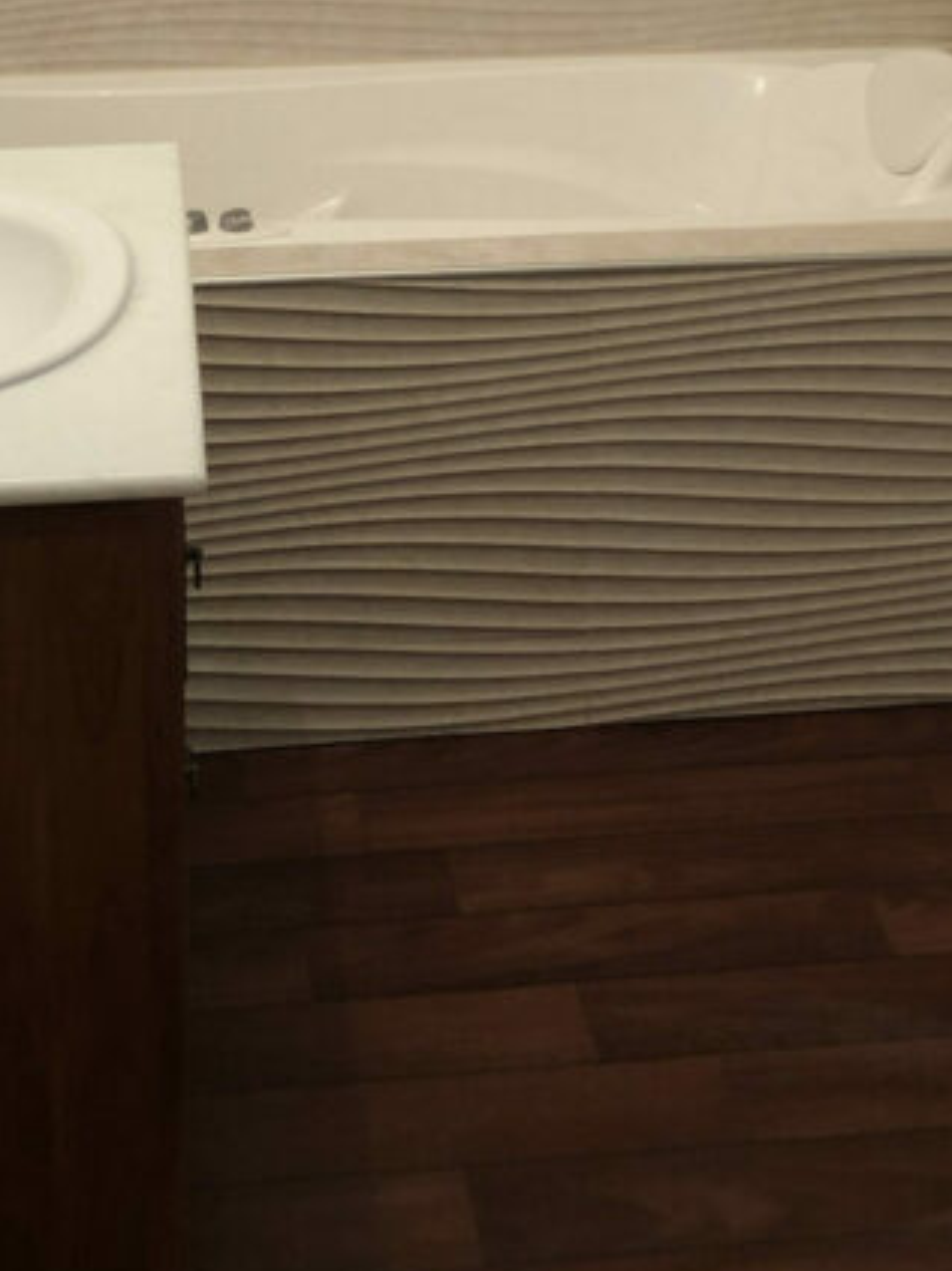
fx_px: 2496
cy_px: -226
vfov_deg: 25.8
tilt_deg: -7.9
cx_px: 334
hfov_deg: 21.5
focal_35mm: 68
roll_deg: +0.1
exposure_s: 1/17
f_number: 1.8
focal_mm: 4
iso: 64
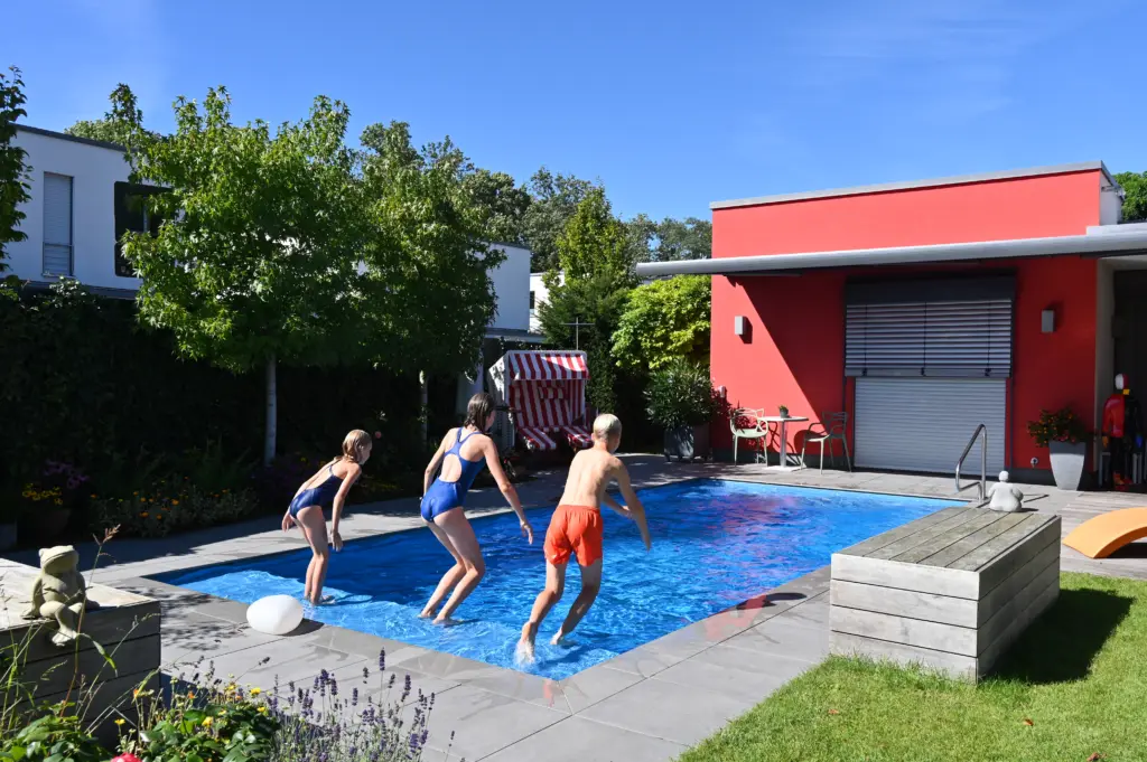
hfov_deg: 61.1
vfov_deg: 42.9
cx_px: 574
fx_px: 971
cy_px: 381
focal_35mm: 30
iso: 160
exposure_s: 1/320
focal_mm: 30.5
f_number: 9
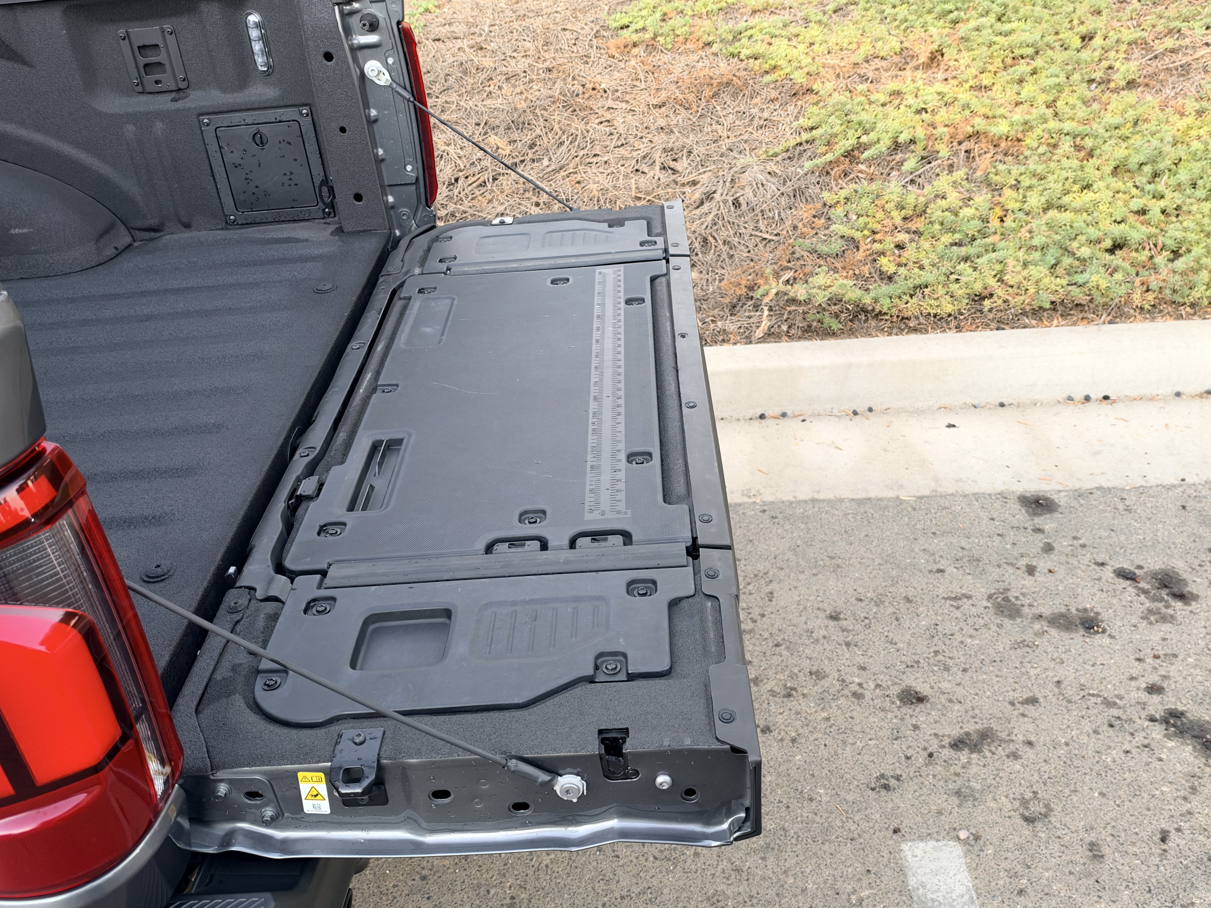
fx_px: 1084
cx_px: 606
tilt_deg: -31.9
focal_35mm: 31
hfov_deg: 58.4
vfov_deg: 45.4
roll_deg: +5.2
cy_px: 454
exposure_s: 1/60
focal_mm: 6.93
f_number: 1.48
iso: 250
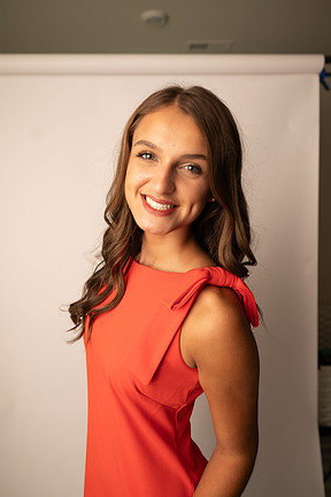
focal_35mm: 25
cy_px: 254
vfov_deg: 71.5
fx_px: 345
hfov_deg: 51.3
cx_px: 166
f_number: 3.2
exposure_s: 1/160
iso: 100
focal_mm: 24
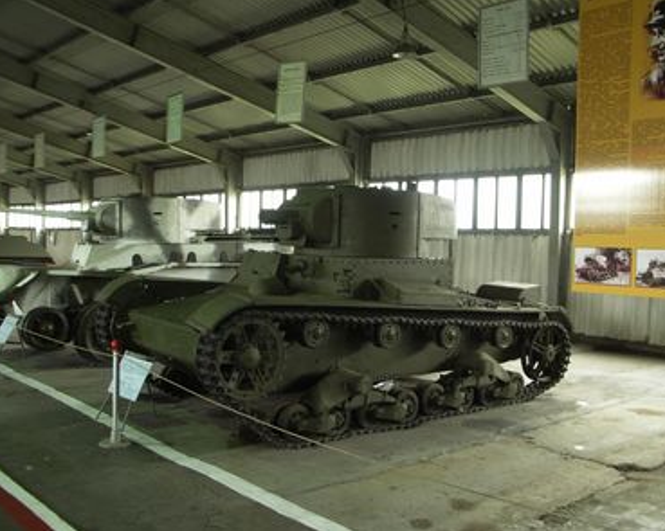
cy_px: 265
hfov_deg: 49.1
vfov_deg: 40.1
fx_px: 728
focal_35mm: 37
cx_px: 344
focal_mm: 9.1
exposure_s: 1/6
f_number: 2.8
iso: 100
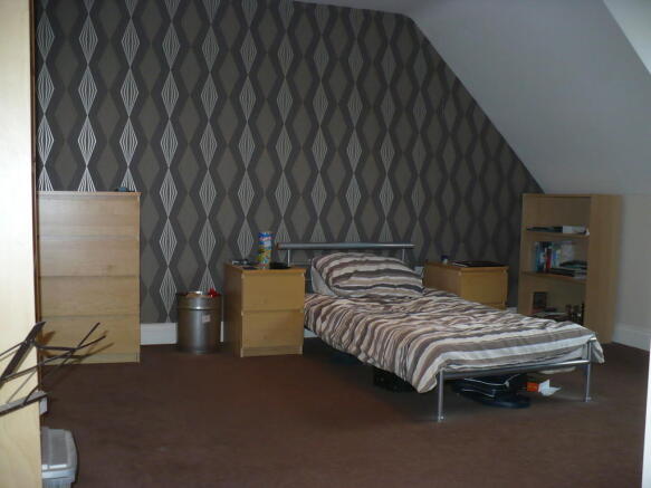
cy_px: 244
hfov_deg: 50.1
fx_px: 696
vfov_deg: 38.7
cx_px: 326
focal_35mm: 37
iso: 200
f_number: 2.8
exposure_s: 1/30
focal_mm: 6.1
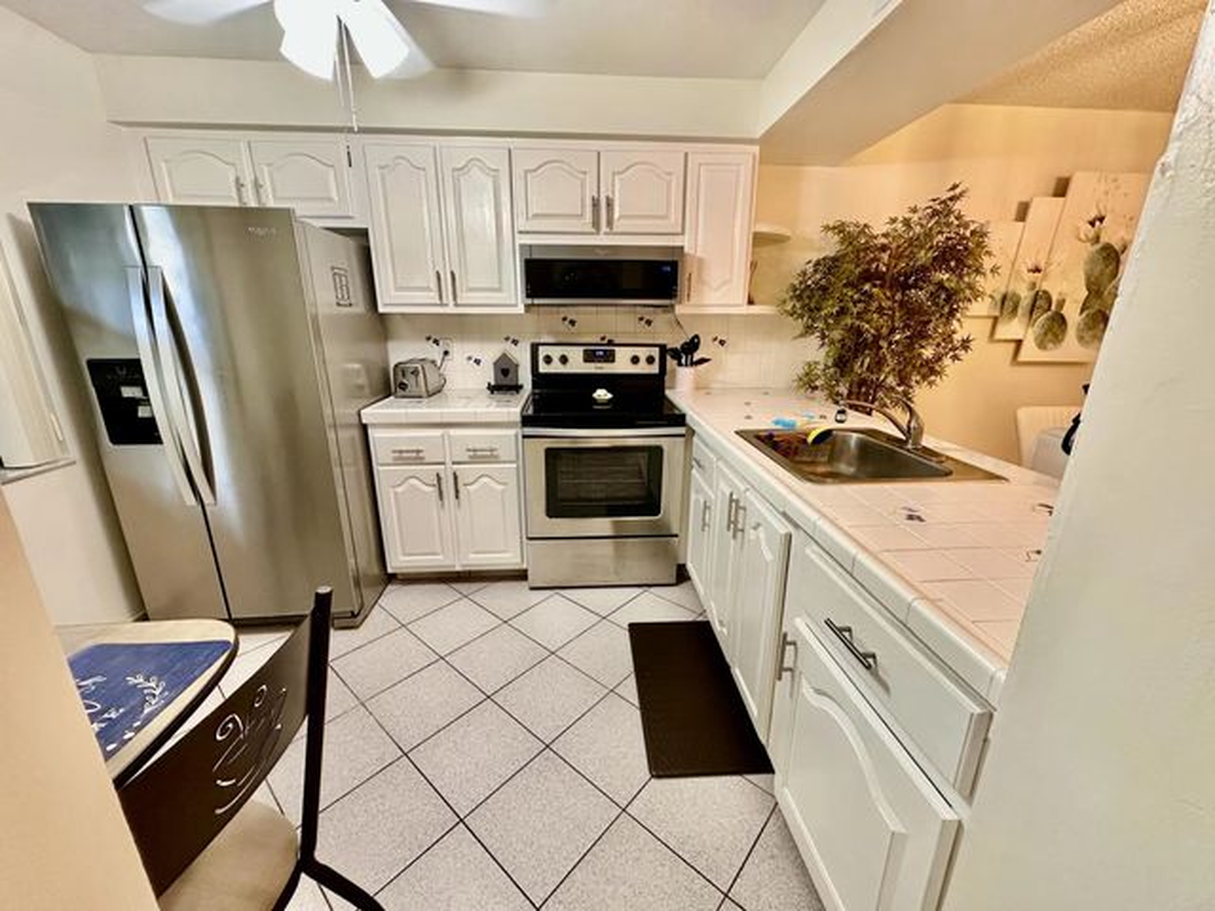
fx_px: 491
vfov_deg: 85.7
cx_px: 608
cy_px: 456
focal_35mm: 14
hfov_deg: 102.1
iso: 200
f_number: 2.2
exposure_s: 1/60
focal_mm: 2.22
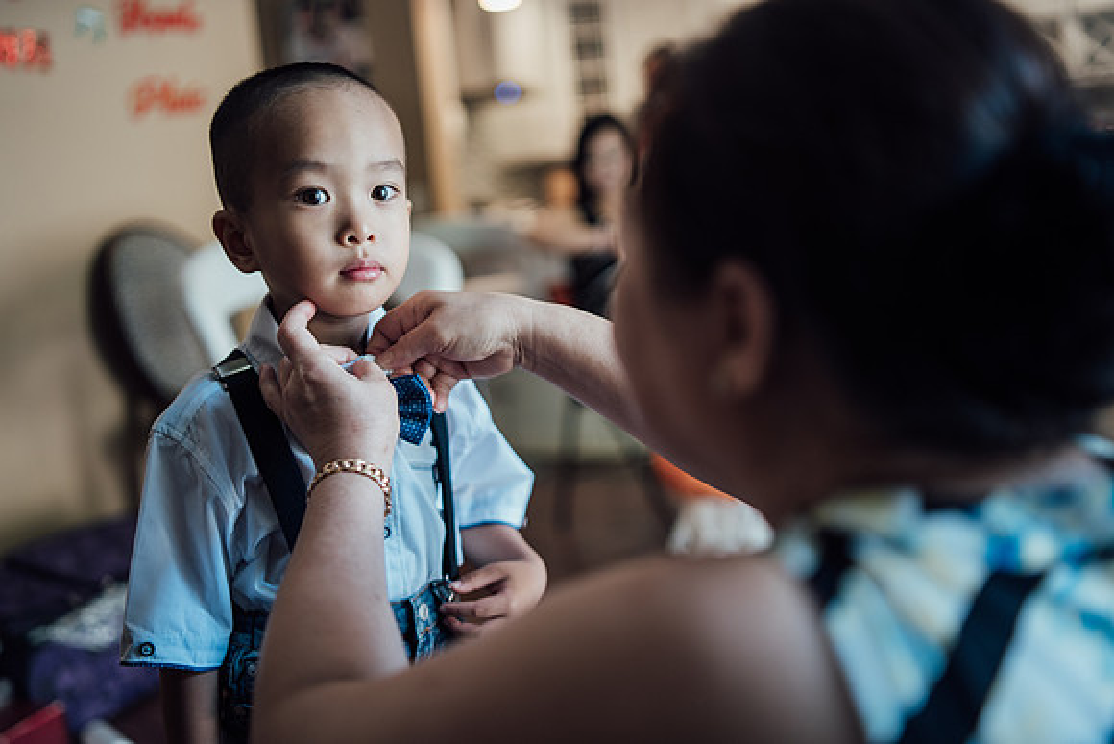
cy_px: 372
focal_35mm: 35
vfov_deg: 37.9
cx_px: 557
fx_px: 1083
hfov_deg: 54.4
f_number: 1.4
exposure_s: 1/320
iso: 640
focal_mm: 35
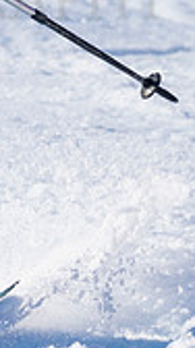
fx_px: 22990
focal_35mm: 2491
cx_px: -441
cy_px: 73
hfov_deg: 0.5
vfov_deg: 0.9
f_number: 8
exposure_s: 1/2500
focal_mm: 560
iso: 640
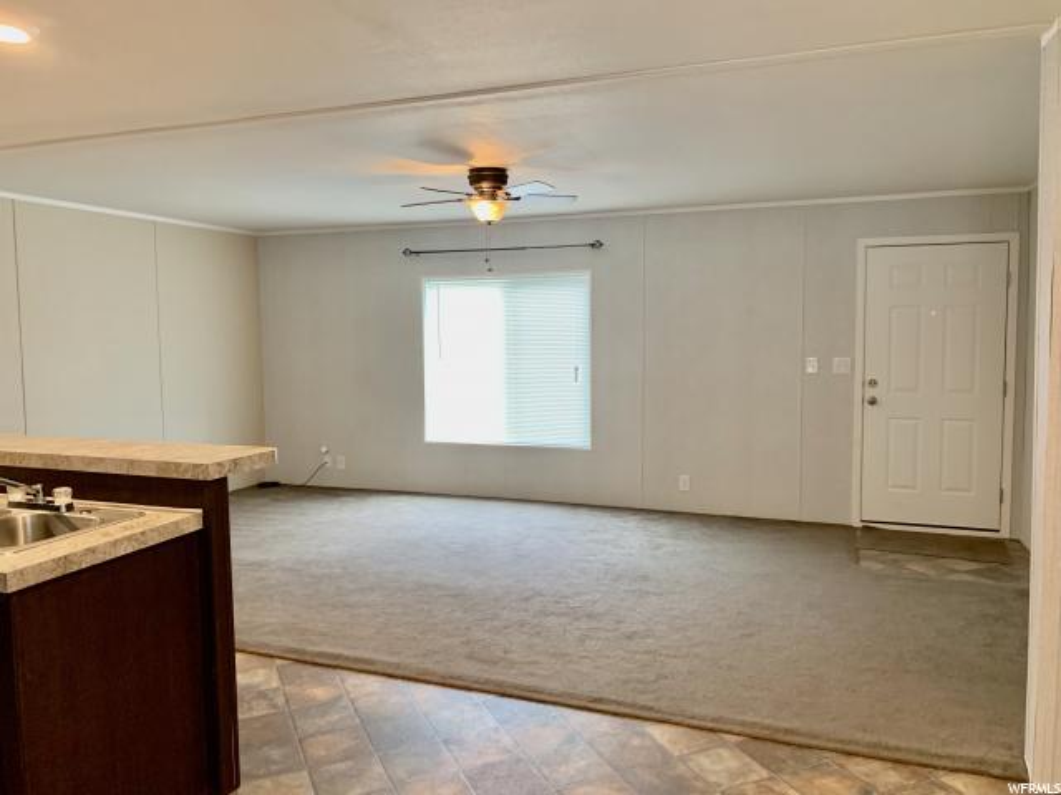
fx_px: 797
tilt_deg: -2.9
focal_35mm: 26
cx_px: 530
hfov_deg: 67.3
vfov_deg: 53.1
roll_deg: +0.8
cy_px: 398
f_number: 1.8
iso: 250
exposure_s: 1/60
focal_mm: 4.25
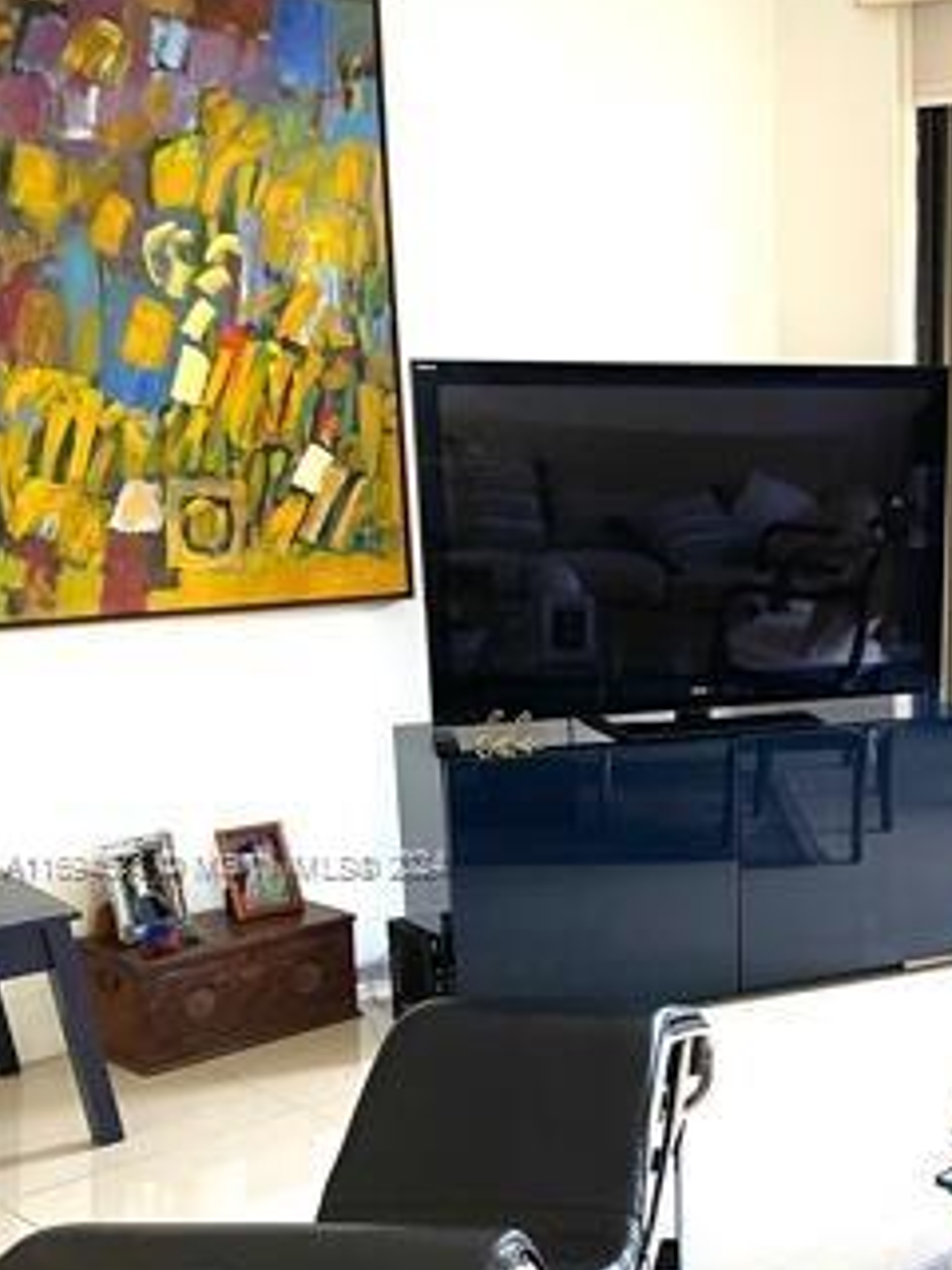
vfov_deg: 36.4
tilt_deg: -15.1
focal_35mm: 52
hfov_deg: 26.6
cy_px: 865
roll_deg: -1.5
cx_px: 944
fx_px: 1907
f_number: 1.6
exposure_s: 1/60
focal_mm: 5.1
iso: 160
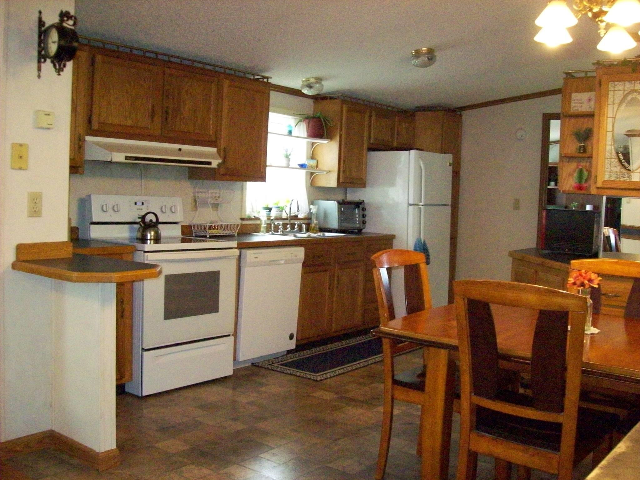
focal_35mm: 36
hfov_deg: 51.4
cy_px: 240
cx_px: 320
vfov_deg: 39.7
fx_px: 666
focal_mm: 6
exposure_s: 1/128
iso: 800
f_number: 2.7
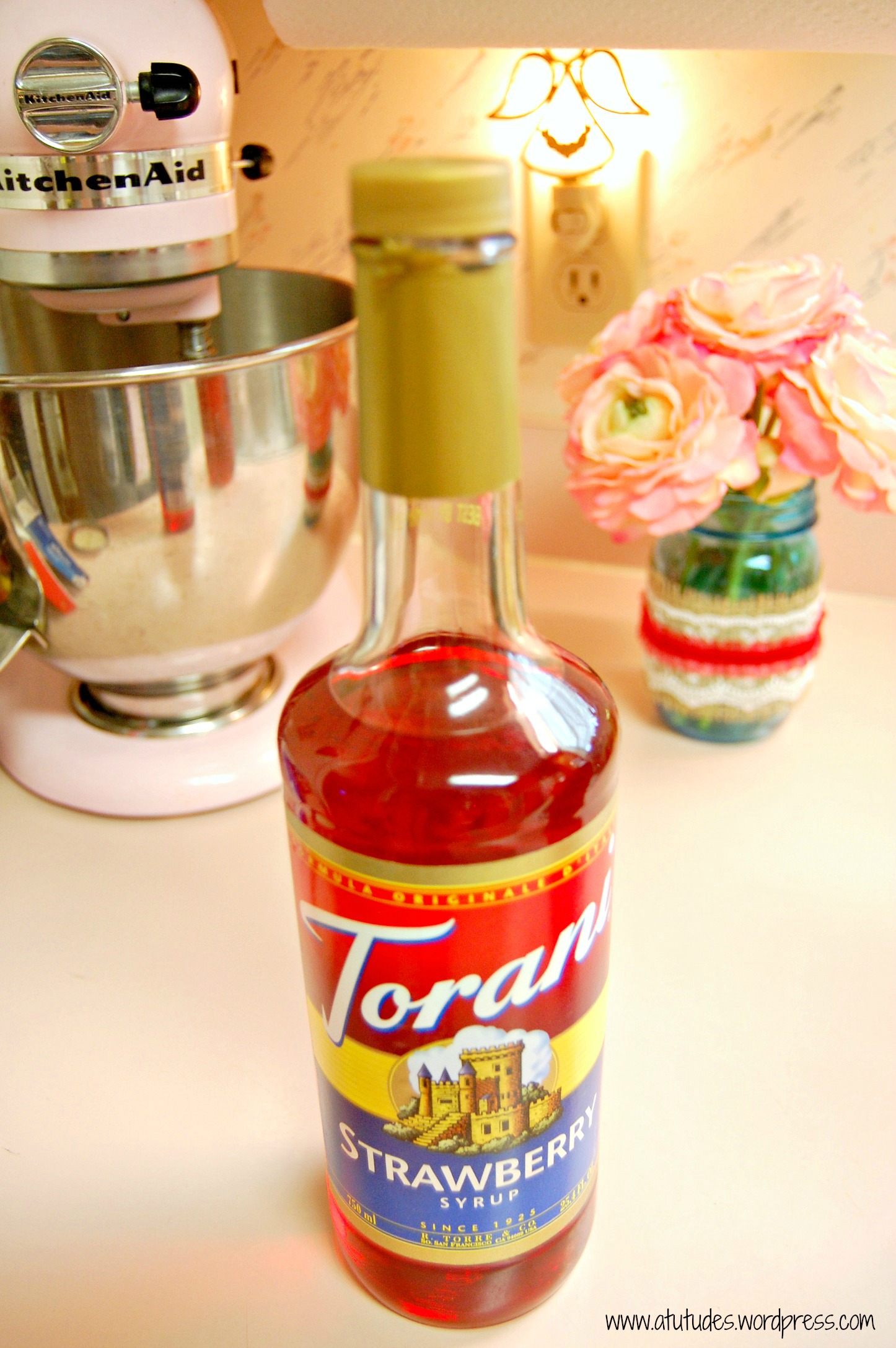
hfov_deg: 39.9
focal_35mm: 33
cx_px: 448
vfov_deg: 57.3
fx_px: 1234
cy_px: 674
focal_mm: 22
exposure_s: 1/30
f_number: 3.8
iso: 800
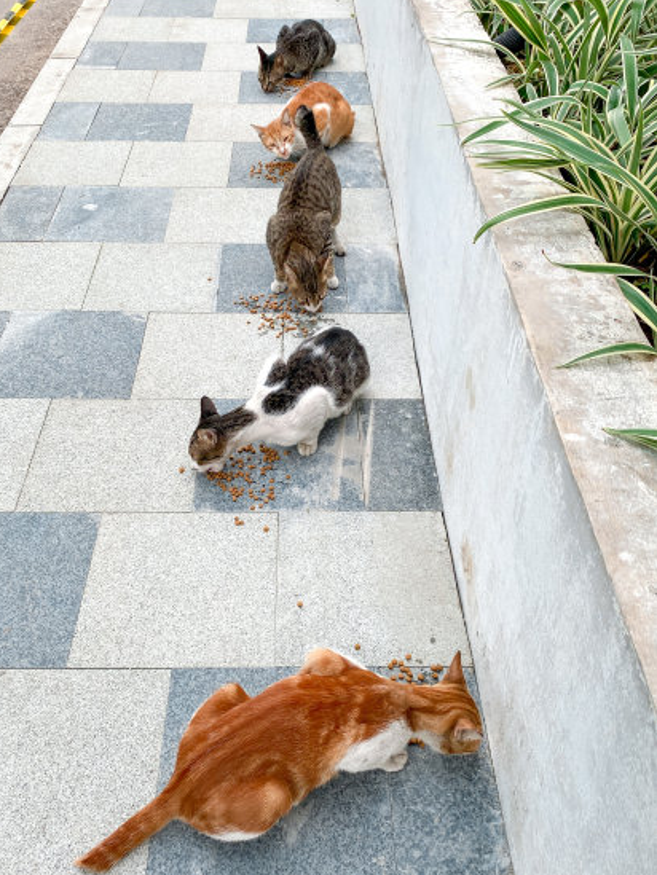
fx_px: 734
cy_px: 469
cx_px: 293
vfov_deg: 61.6
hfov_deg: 48.2
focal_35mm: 29
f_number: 1.8
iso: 50
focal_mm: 4.25
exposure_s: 1/120
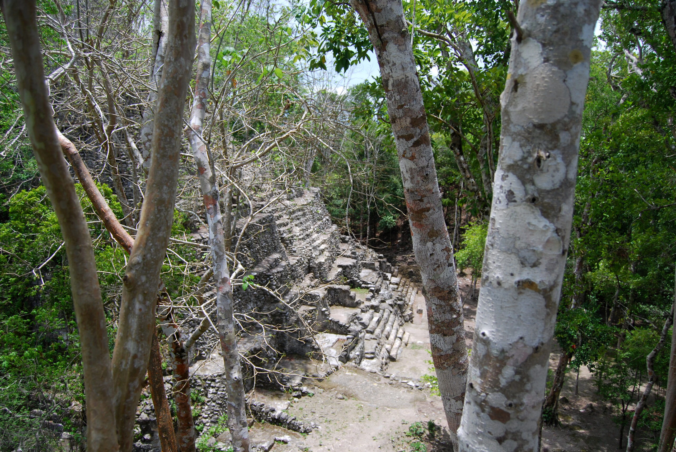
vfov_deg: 48.1
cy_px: 226
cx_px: 338
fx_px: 508
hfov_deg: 67.3
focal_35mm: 27
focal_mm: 18
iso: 100
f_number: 4.5
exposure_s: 1/400
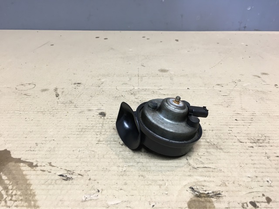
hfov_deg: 61.7
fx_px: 234
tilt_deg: -28.1
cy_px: 104
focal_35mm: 29
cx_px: 140
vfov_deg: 48.2
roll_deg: -1.2
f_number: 2.2
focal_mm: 4.15
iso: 64
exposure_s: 1/33
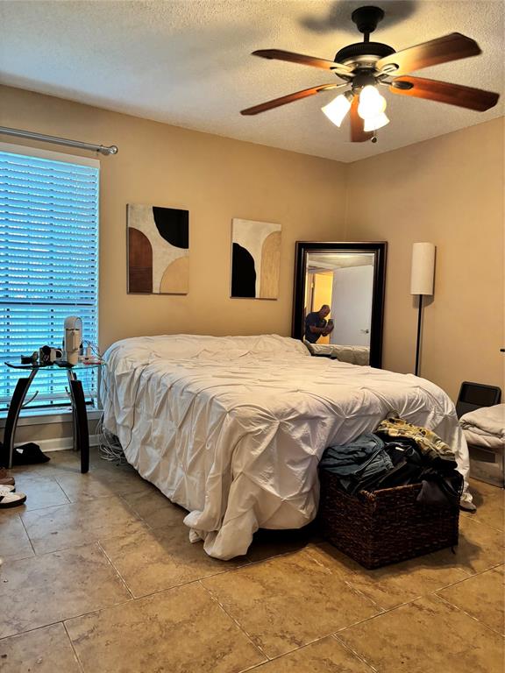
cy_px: 336
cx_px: 252
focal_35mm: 26
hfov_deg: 53.1
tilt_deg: -3.2
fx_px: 506
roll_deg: -2.3
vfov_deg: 67.3
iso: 250
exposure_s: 1/60
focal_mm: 5.96
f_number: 1.6
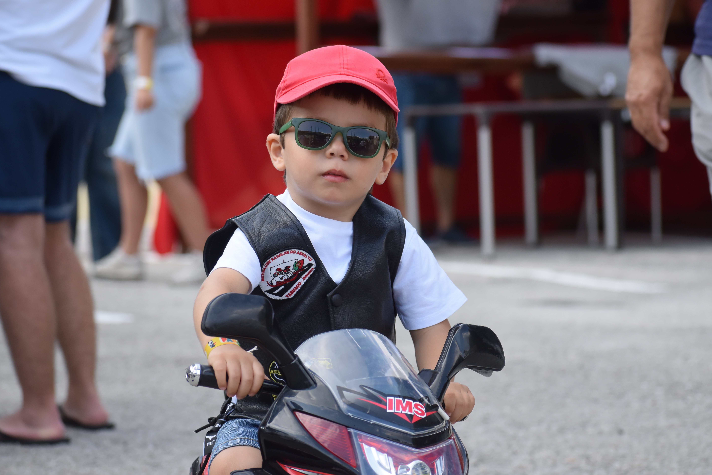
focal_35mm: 152
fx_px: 2997
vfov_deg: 9.1
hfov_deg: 13.5
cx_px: 345
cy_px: 226
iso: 720
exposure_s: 1/1000
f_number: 4.8
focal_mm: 95
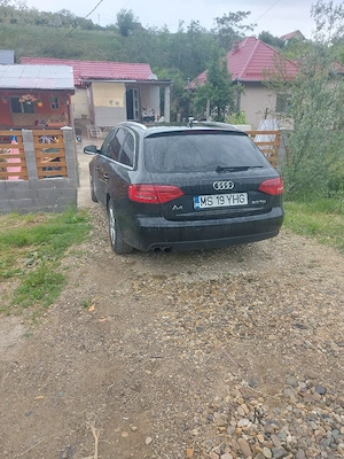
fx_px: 318
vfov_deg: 71.6
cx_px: 172
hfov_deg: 56.8
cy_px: 230
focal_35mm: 24
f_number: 1.8
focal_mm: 5.23
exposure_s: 1/189
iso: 32
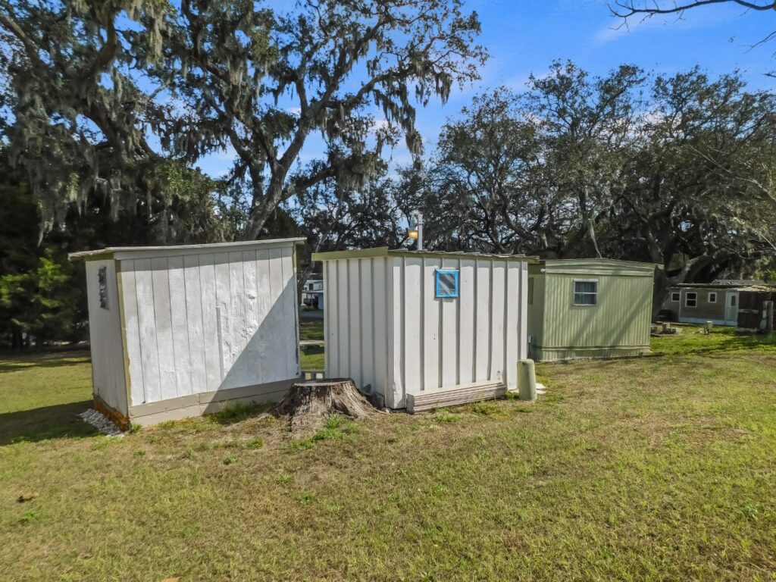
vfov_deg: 58.9
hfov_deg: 73.9
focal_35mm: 23
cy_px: 291
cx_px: 388
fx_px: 516
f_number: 6
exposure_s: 1/400
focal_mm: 4
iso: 125
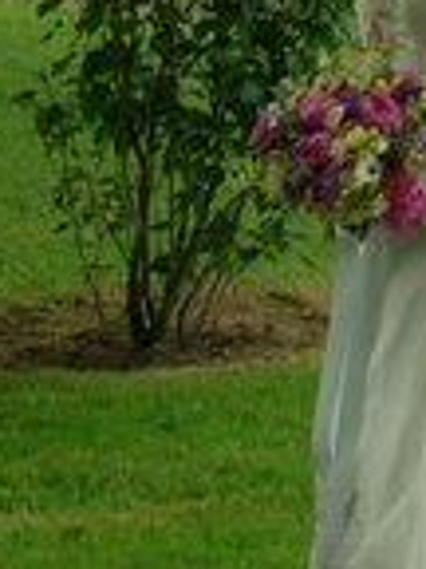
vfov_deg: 3.8
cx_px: 505
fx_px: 8565
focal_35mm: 522
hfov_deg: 2.8
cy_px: 194
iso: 50
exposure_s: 1/89.2
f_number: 6.1
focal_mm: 18.8
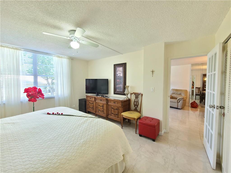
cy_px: 86
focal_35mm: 13
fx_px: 87
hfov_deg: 106.2
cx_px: 116
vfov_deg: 89.9
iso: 400
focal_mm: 2.2
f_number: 2.2
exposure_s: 1/60
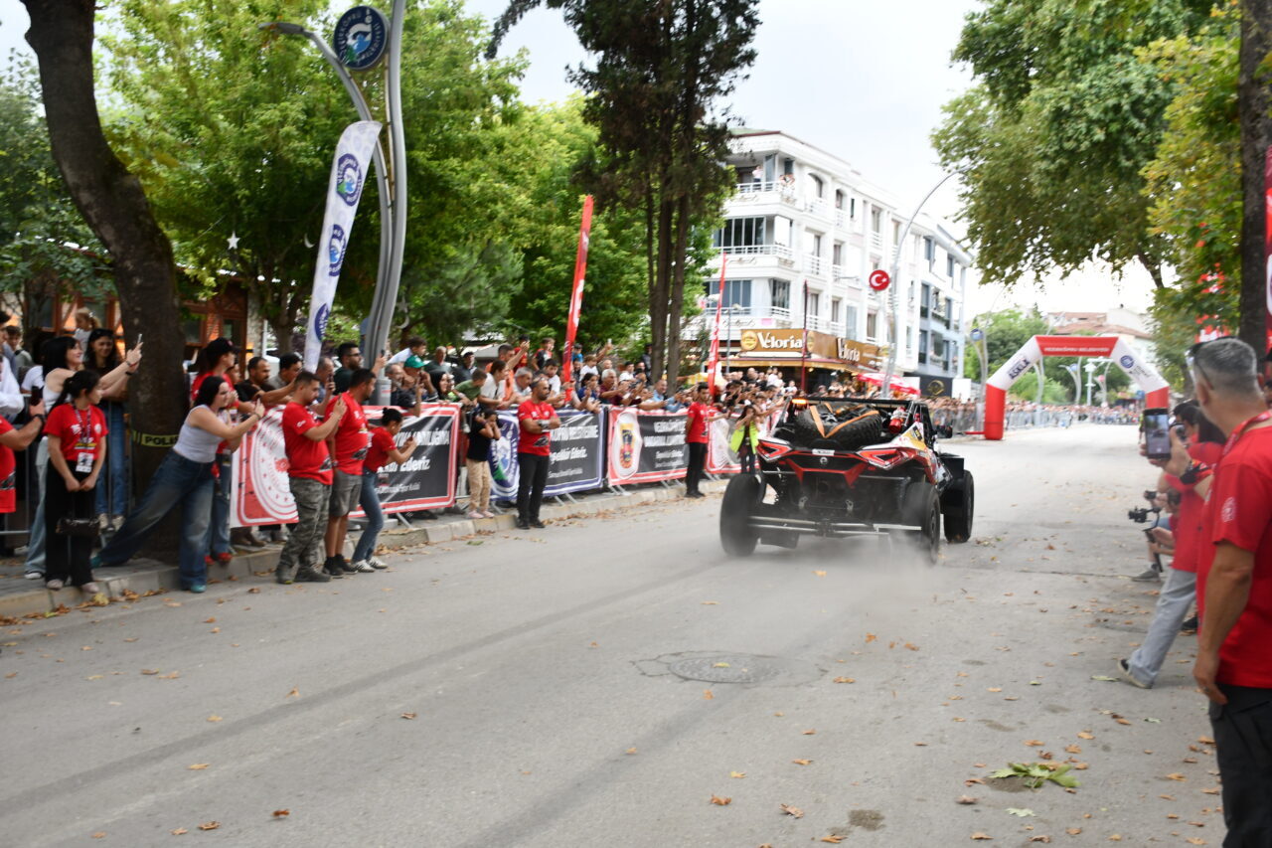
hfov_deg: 49.6
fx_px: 1378
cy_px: 424
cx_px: 636
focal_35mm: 39
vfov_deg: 34.2
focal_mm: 26
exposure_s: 1/100
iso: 250
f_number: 5
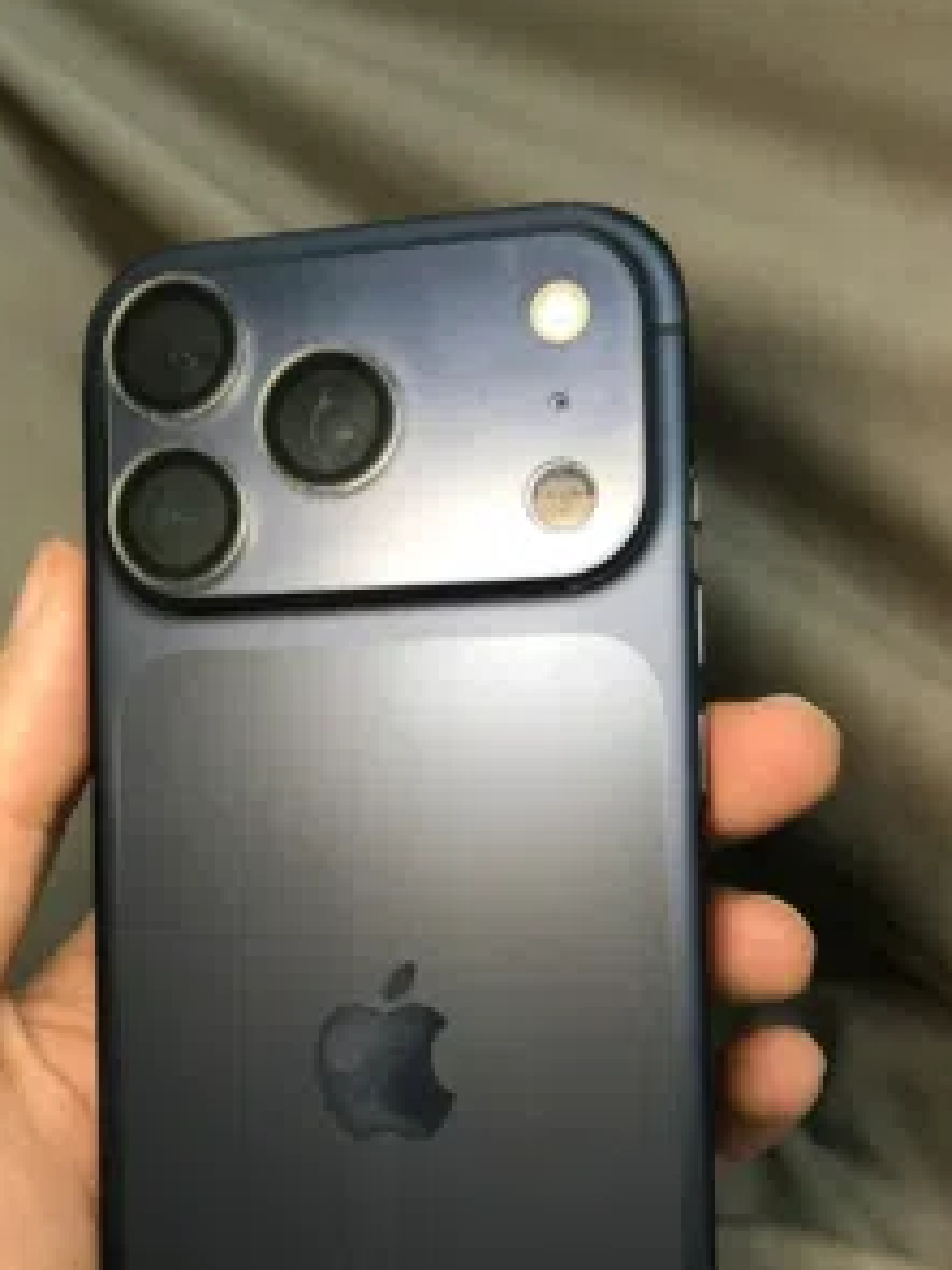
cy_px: 766
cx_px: 362
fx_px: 1394
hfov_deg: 37.5
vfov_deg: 48.7
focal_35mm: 38
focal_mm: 3.99
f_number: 1.8
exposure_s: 1/24
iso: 40
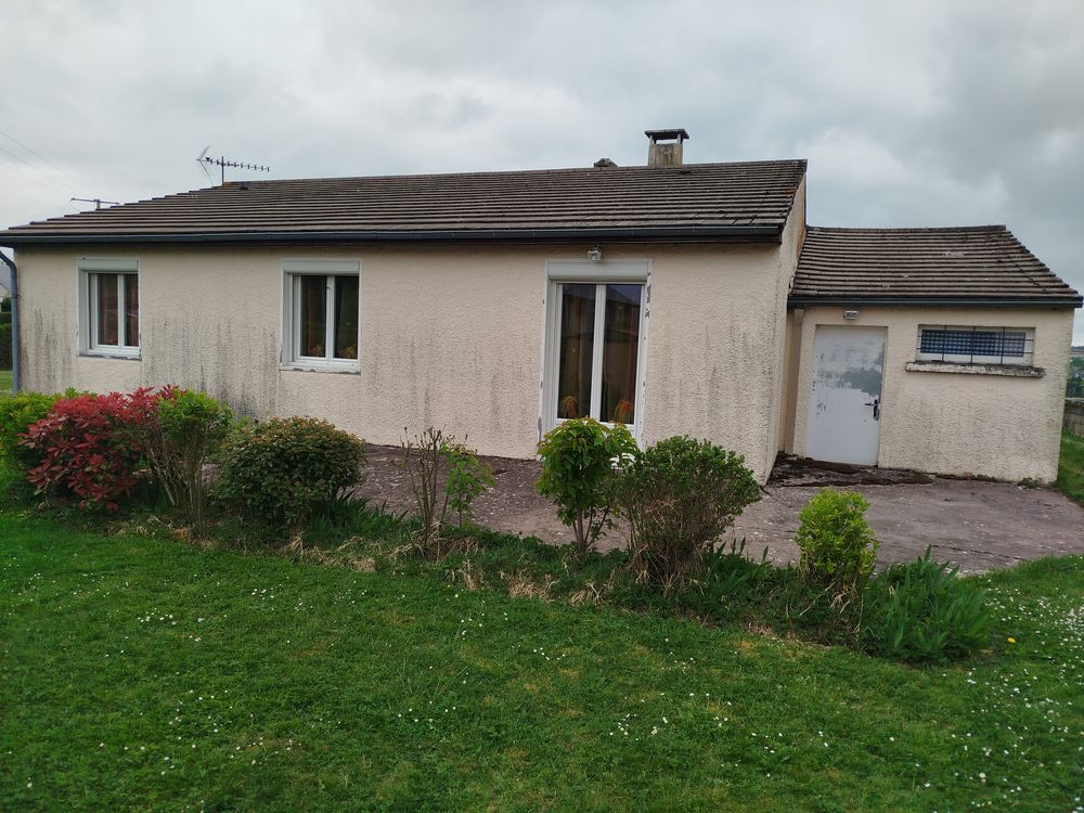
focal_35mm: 24
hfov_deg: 71.6
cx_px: 542
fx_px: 752
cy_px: 406
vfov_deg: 56.8
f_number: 1.7
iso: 50
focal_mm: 5.31
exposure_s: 1/598
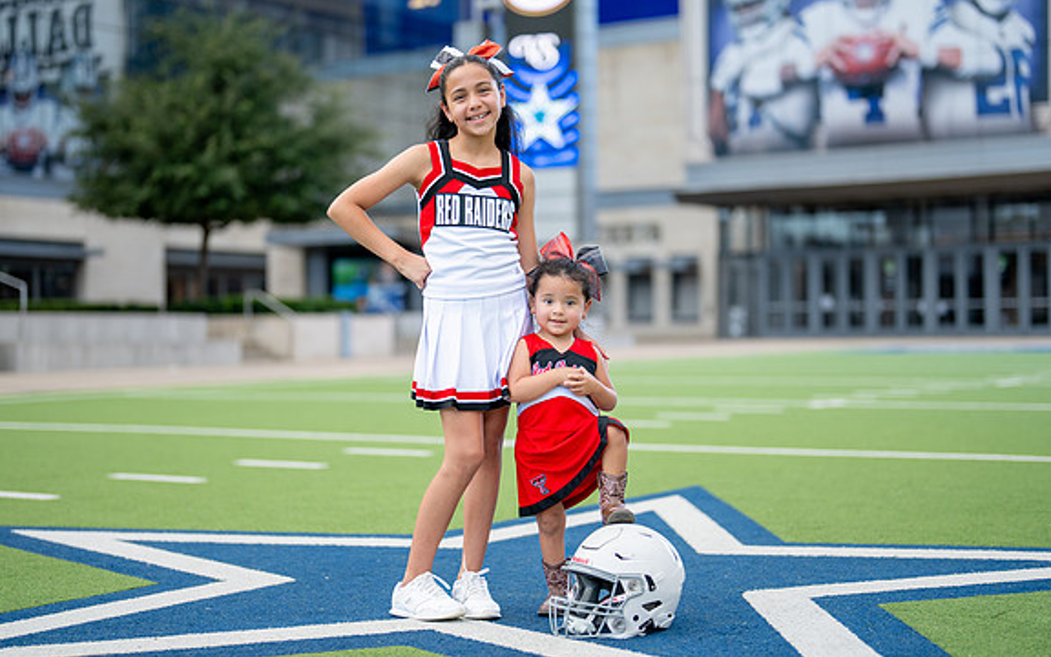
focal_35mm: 62
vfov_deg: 21.0
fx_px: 1776
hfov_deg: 33.0
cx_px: 501
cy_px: 312
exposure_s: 1/1600
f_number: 1.2
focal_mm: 50
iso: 160
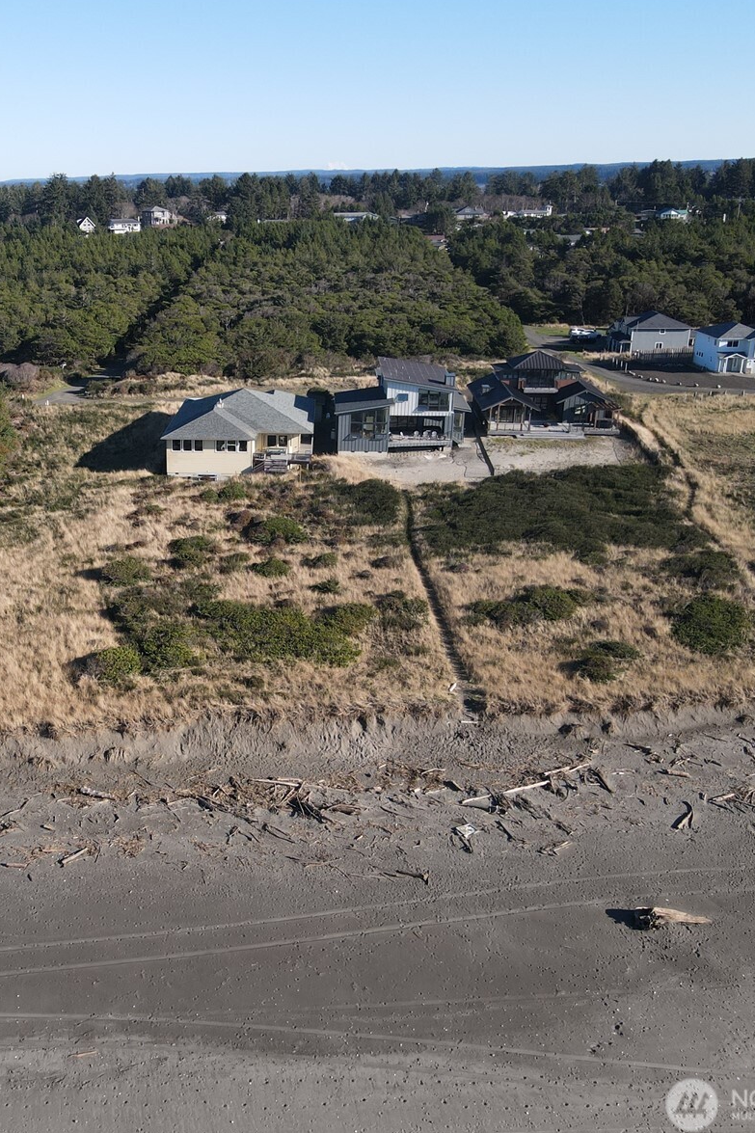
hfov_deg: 37.4
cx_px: 145
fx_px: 1070
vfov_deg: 55.8
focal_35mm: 34
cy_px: 565
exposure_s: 1/400
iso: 100
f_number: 2.8
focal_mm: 4.5
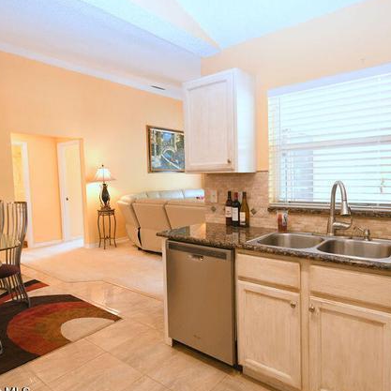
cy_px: 188
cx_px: 223
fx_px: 281
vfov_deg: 69.6
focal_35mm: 22
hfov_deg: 69.3
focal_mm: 10
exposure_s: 1/60
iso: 1000
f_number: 3.5
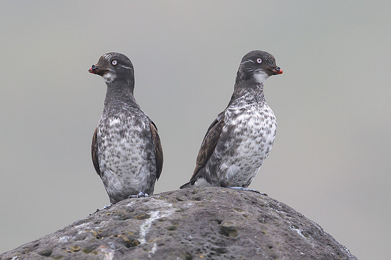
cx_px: 194
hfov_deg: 1.9
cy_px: 102
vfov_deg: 1.2
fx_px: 12050
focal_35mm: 1110
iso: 800
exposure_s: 1/2000
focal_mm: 560
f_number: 5.6
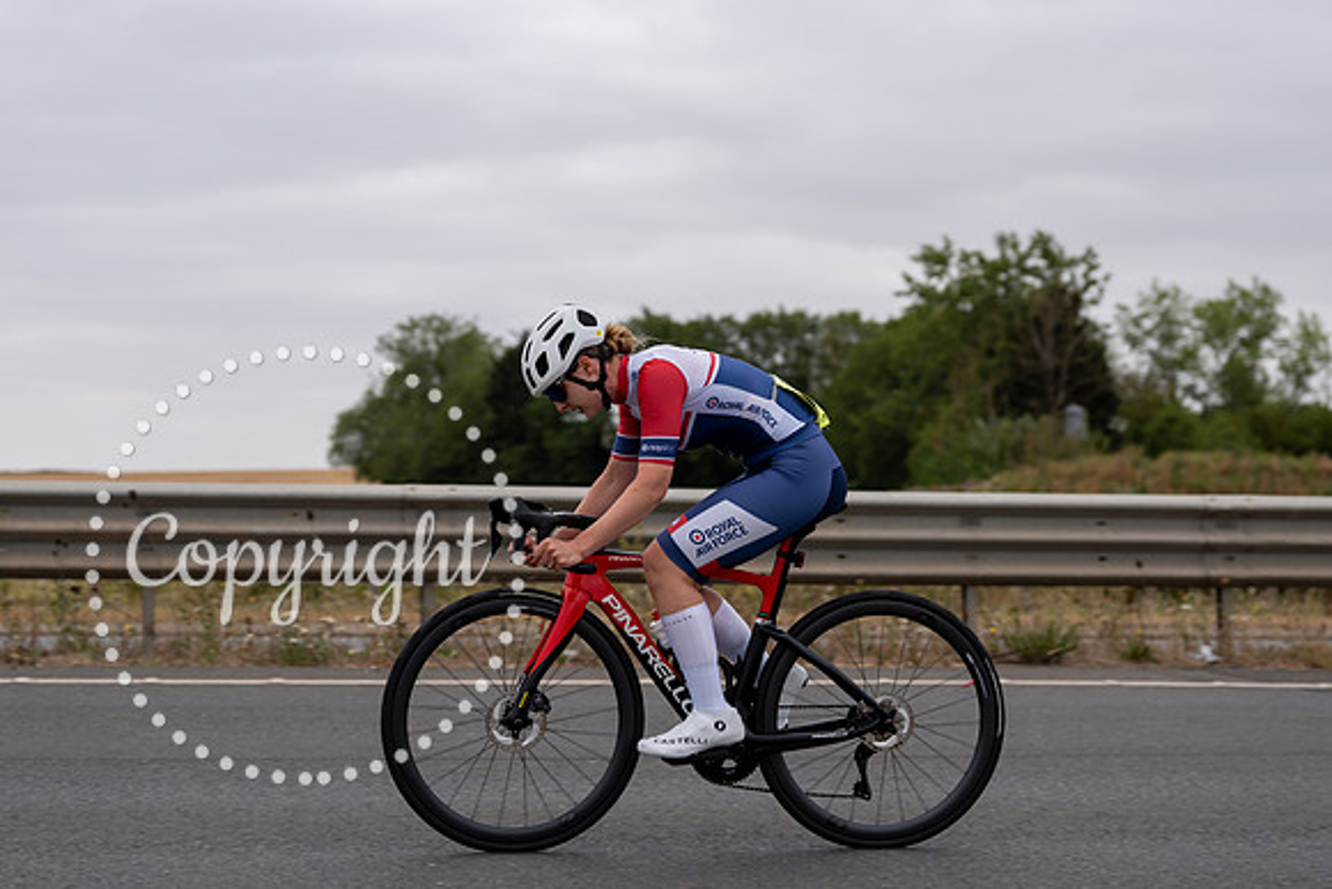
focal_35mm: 79
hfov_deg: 25.5
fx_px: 2940
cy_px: 504
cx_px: 666
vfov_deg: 17.2
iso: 100
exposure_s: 1/800
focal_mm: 70
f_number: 3.5
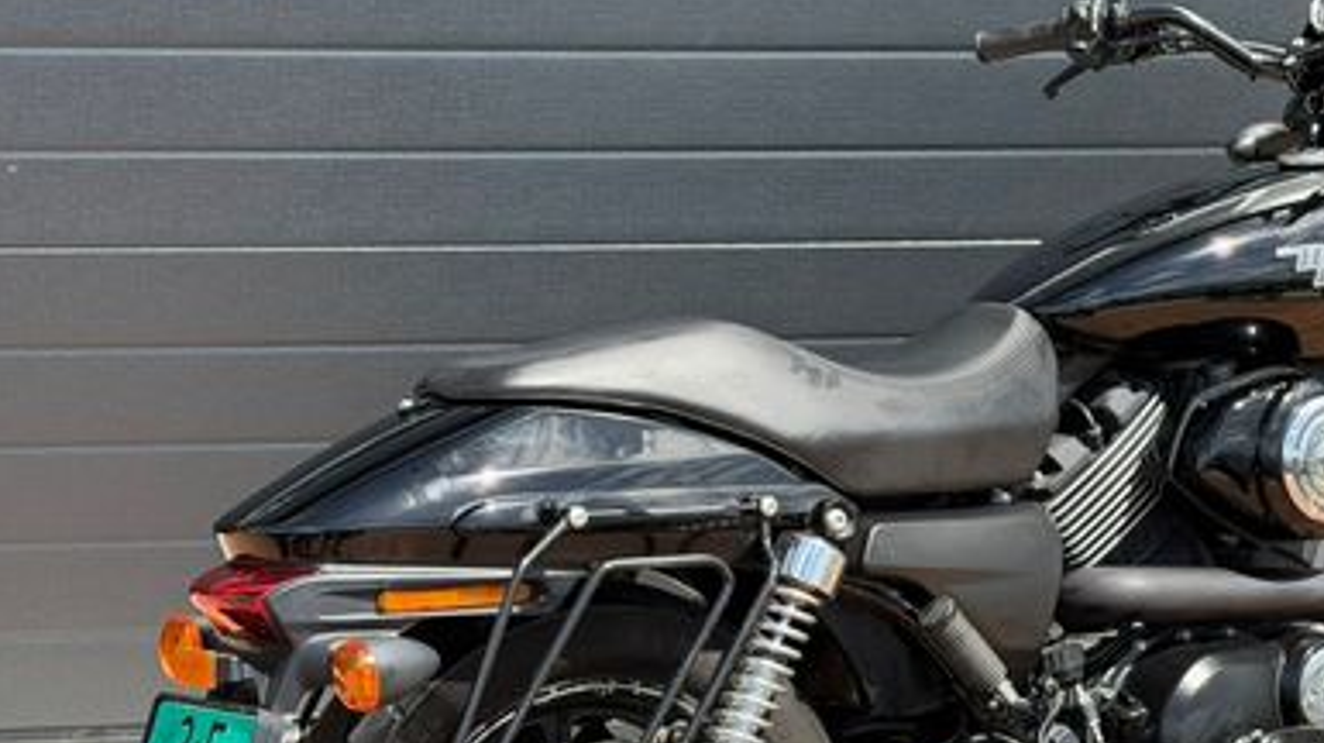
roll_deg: -0.7
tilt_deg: -15.7
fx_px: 3052
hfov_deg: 24.2
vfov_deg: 13.8
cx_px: 1008
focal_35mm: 87
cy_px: 568
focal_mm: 6.76
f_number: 1.78
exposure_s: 1/2033
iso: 80
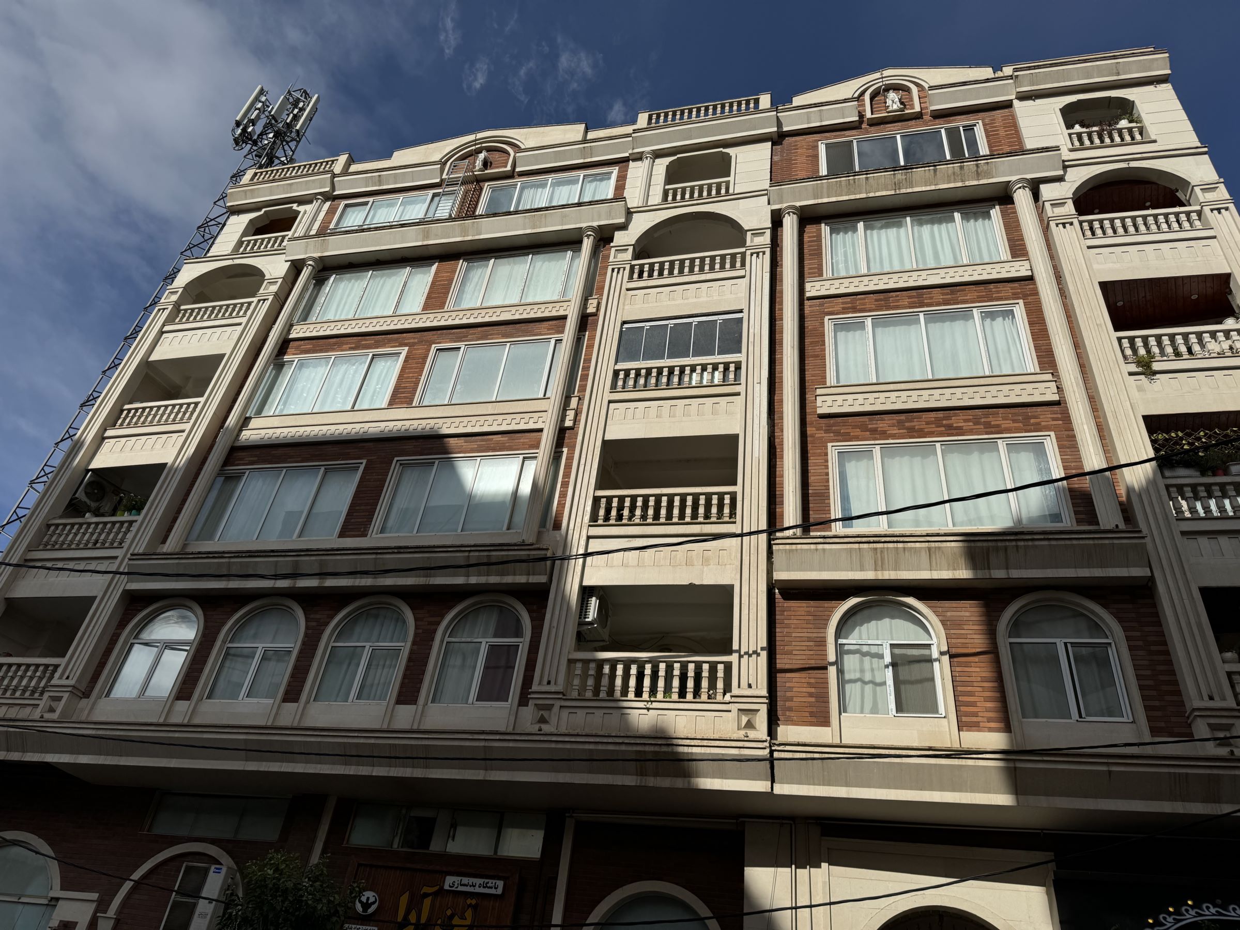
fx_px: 860
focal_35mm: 24
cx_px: 620
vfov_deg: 56.8
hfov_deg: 71.6
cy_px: 465
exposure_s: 1/12346
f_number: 1.78
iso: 80
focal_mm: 6.76
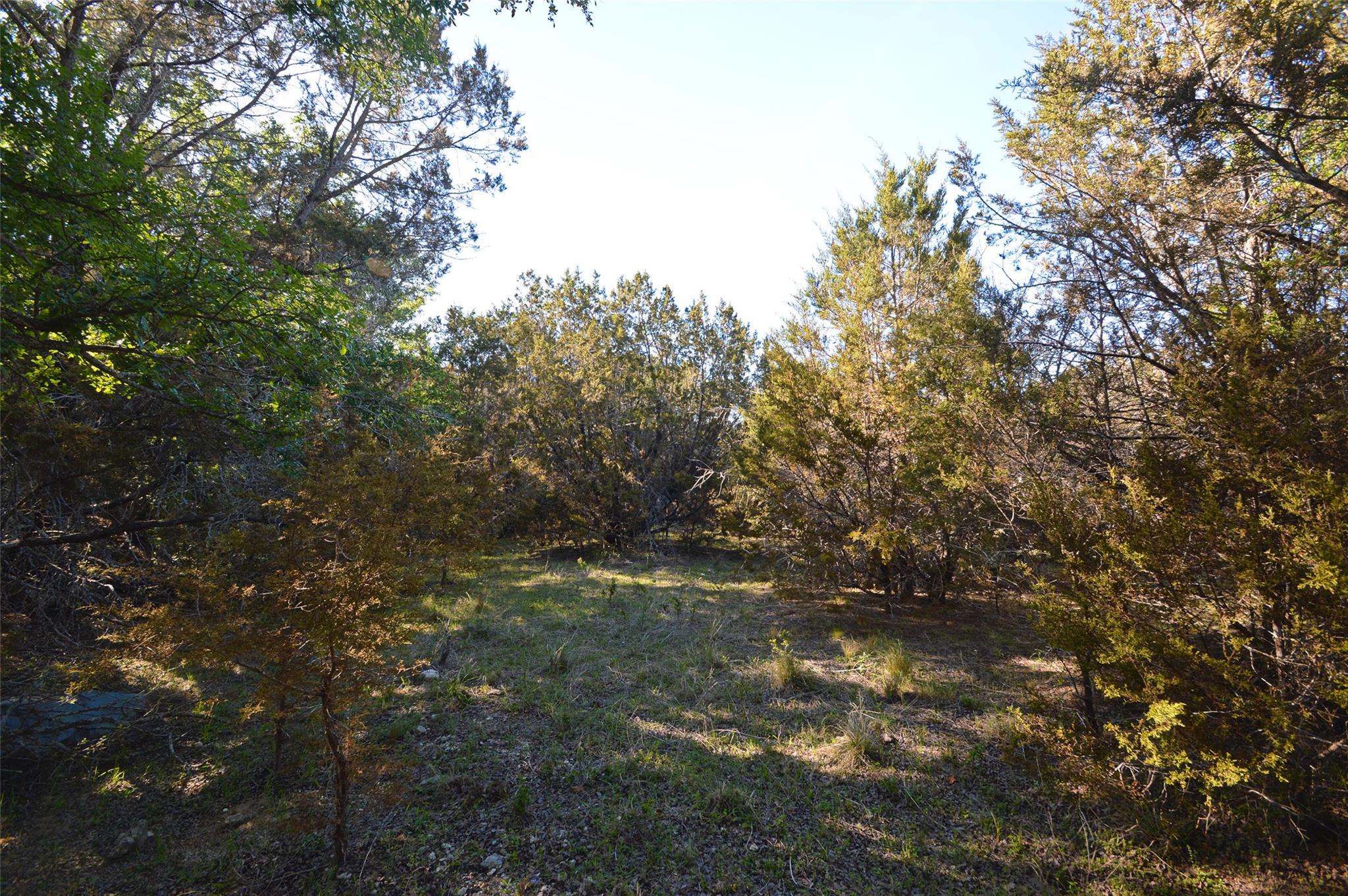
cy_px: 448
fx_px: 561
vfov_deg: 77.2
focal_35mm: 15
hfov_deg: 100.4
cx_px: 674
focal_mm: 10
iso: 200
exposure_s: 1/30
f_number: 8
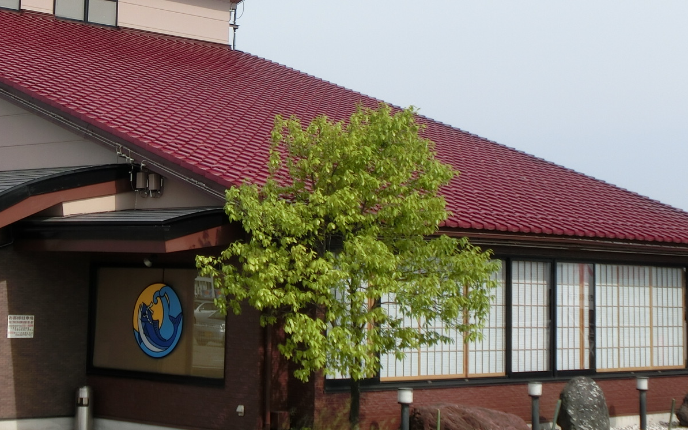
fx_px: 1406
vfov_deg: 17.3
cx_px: 192
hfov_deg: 27.2
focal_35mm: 75
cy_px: 92
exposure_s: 1/1000
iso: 80
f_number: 3.7
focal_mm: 5.93
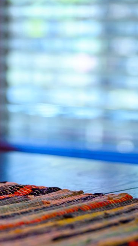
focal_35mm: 163
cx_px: -100
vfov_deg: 13.1
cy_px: 46
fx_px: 1061
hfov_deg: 7.3
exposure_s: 1/500
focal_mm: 50
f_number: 1.8
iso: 400
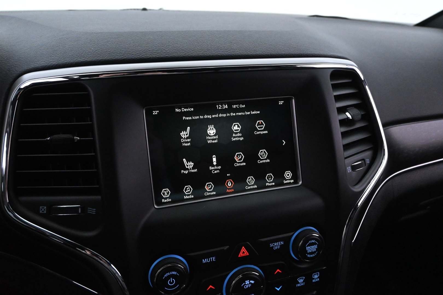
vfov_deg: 44.6
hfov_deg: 63.2
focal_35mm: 29
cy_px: 148
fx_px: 360
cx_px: 222
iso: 6400
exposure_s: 1/60
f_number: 5
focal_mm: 19.5
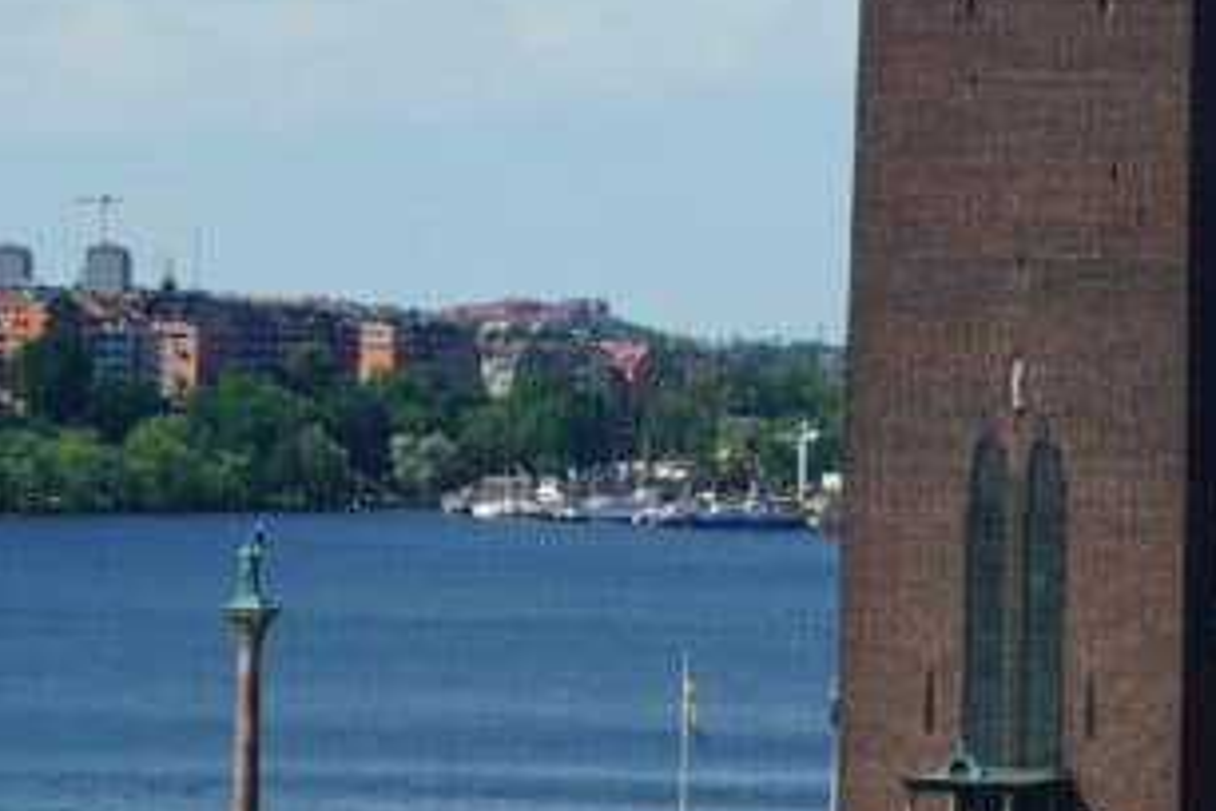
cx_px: 1204
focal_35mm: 211
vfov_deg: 6.5
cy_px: -6
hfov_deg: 9.7
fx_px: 7127
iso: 100
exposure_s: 1/160
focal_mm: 63
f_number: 9
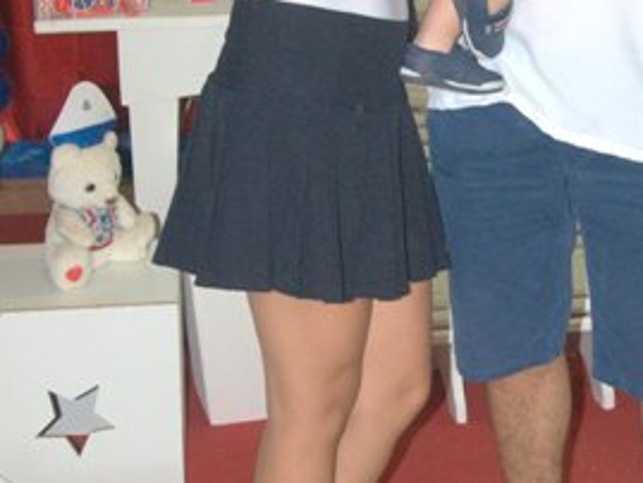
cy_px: 88
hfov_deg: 20.3
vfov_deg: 15.3
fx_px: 1784
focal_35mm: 96
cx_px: 471
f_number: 4
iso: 800
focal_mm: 28
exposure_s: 1/60
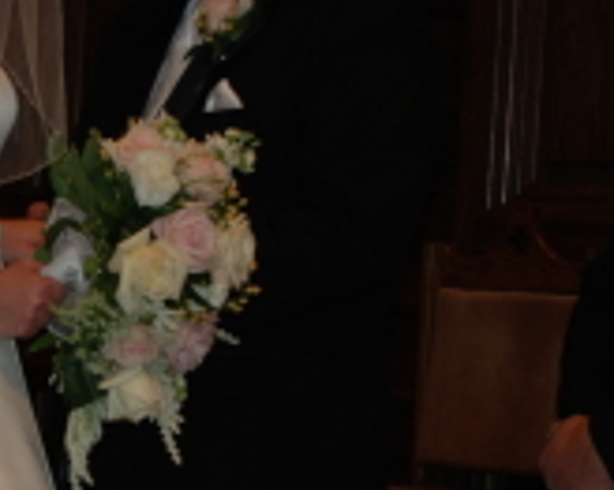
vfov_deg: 6.4
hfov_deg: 8.0
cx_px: 124
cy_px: 344
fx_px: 4395
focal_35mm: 242
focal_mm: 44
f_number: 4.8
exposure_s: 1/60
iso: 200
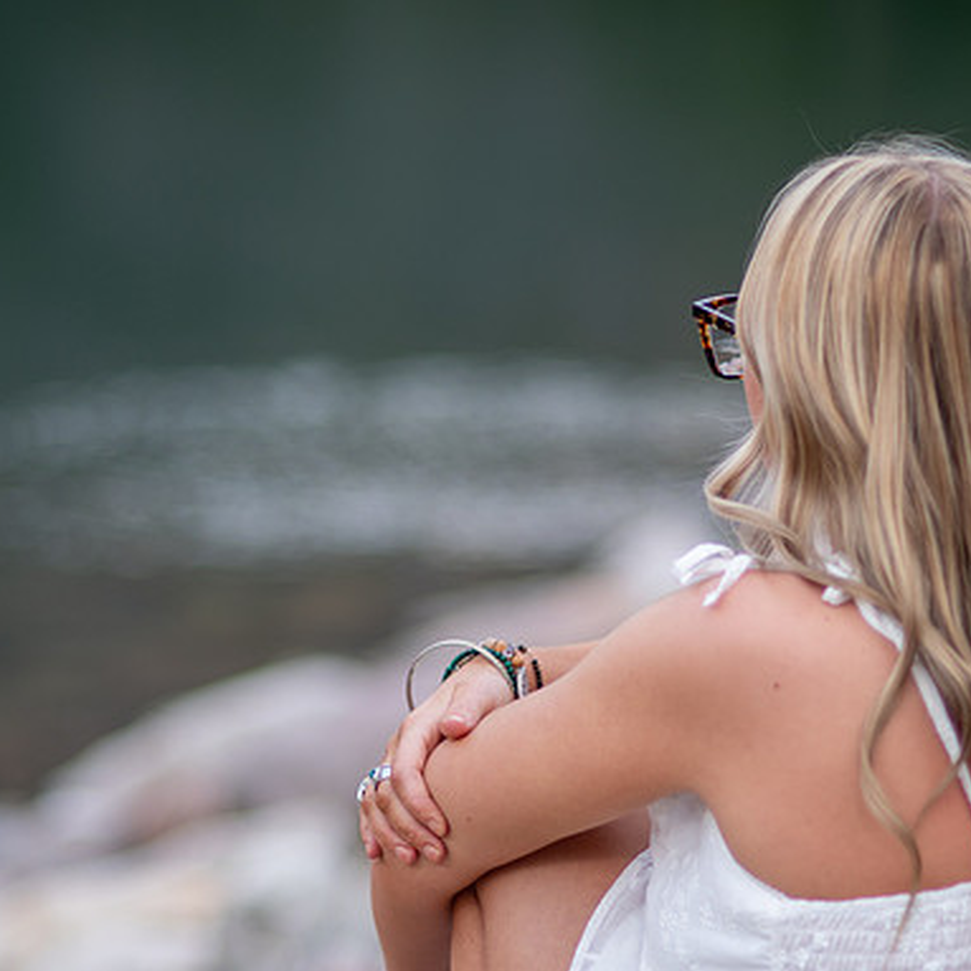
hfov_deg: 10.7
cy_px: 488
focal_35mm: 164
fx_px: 5205
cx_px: 543
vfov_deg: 10.7
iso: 200
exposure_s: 1/1000
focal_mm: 85
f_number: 1.8
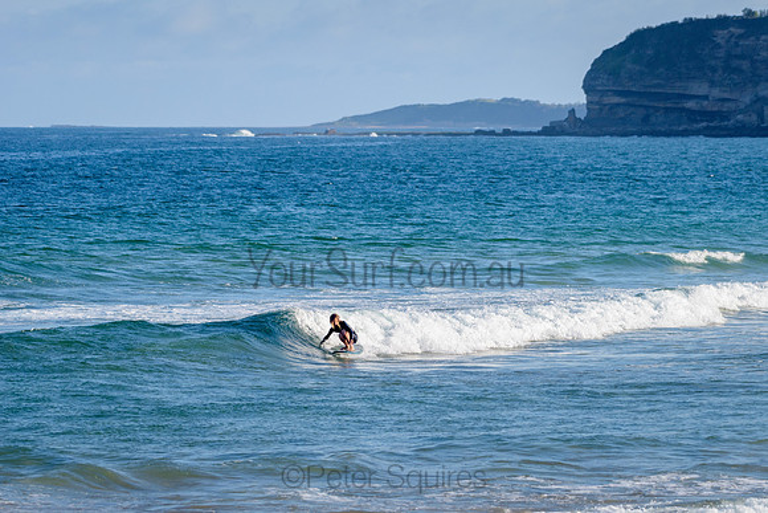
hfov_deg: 8.4
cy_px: 226
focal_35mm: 245
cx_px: 471
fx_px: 5234
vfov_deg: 5.6
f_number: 5.6
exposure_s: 1/2000
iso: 200
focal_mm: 200
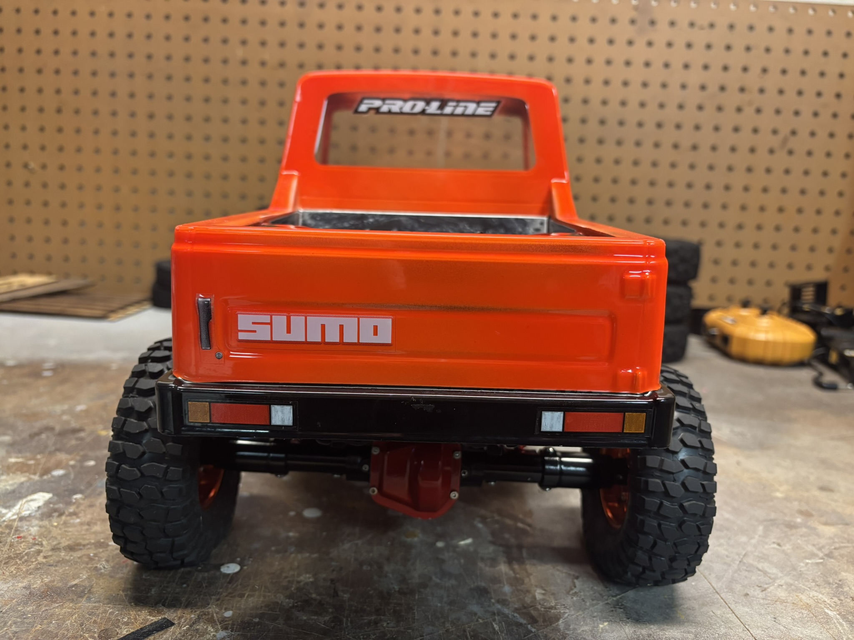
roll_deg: -3.4
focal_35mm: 26
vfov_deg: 53.1
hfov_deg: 67.3
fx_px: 641
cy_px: 320
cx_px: 427
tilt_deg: -12.4
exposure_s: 1/60
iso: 250
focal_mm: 5.96
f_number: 1.6
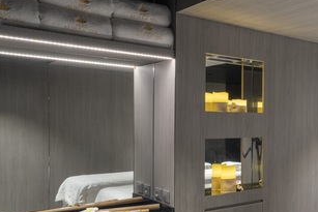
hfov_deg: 30.5
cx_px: 459
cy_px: 131
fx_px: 362
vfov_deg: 32.5
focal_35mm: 41
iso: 400
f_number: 11
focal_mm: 14
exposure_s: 1/4
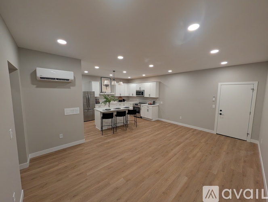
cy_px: 101
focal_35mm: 12
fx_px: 93
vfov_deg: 94.6
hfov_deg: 110.5
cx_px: 134
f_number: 1.7
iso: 63
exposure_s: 1/120
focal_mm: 2.02
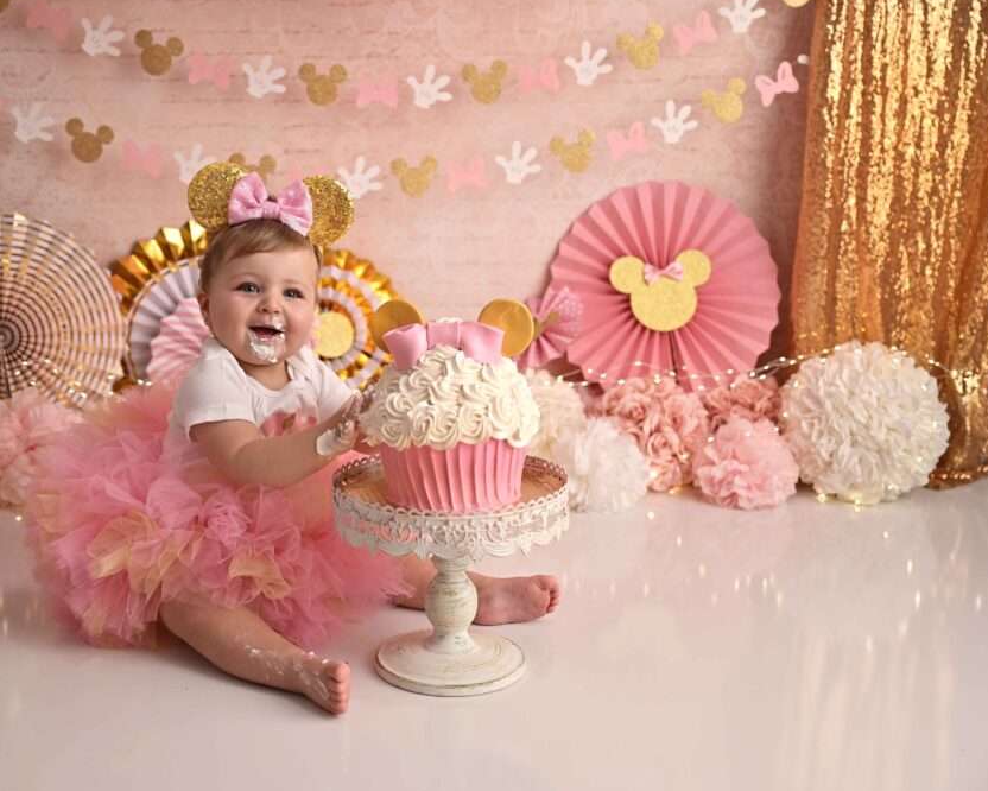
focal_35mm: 45
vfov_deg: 33.4
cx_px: 417
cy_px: 394
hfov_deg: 41.0
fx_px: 1316
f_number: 2.8
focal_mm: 39
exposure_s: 1/100
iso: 125
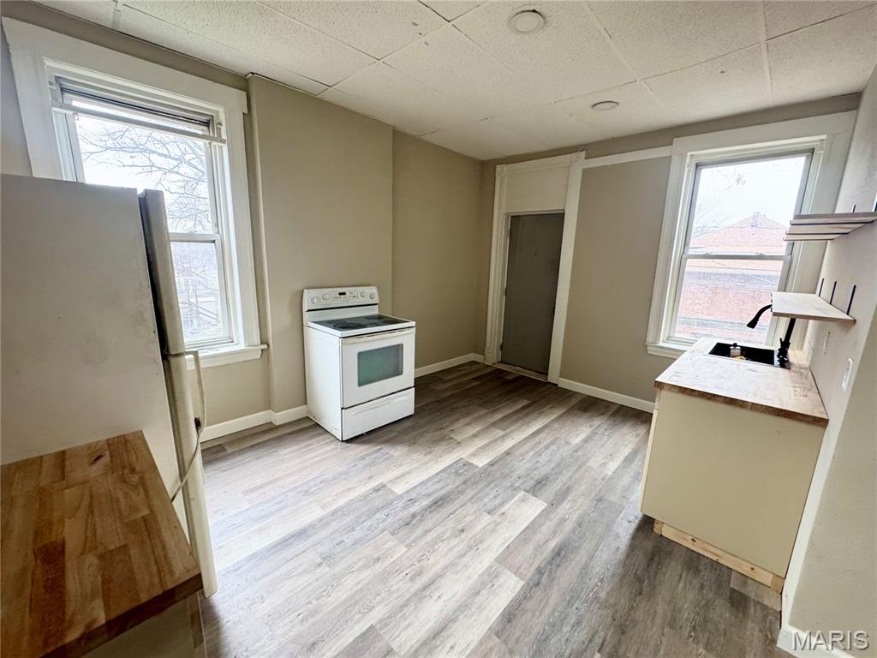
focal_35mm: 14
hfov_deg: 102.1
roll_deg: -1.5
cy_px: 329
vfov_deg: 85.7
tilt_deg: -11.8
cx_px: 438
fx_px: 355
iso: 250
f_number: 2.2
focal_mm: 2.22
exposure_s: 1/60
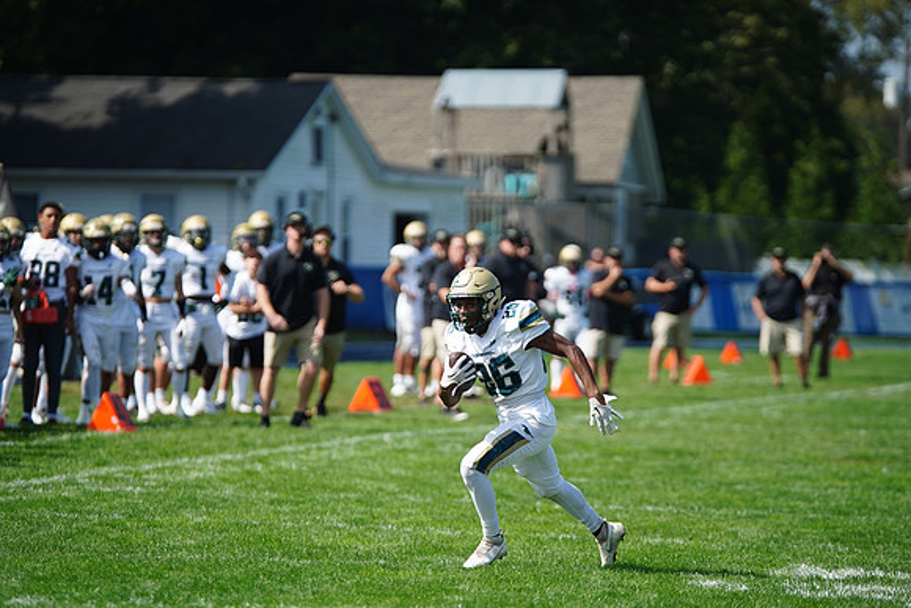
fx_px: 6252
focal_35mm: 247
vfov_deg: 5.6
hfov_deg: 8.3
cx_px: 456
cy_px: 304
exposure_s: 1/4000
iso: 400
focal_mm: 247
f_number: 2.8
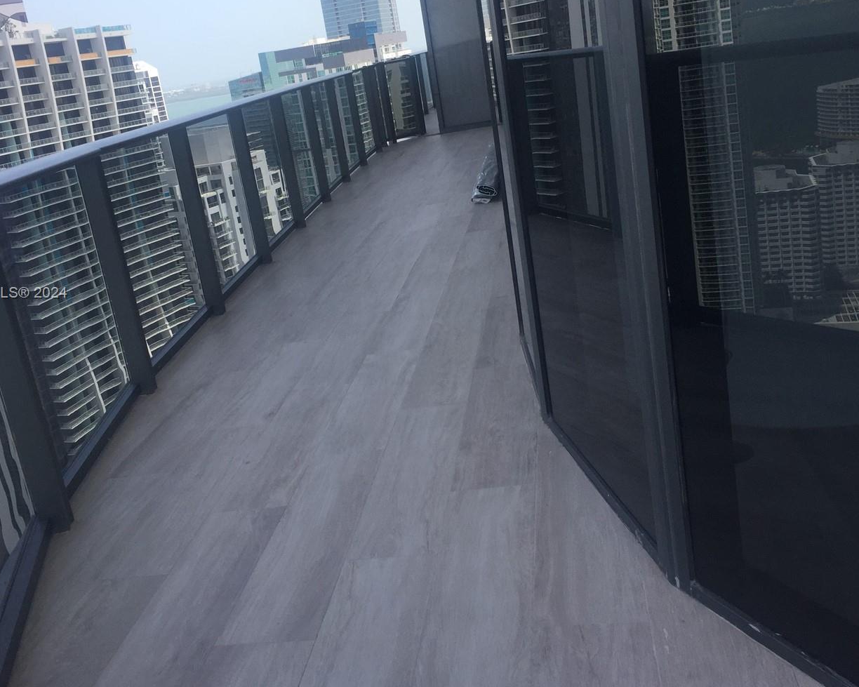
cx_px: 404
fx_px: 941
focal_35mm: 37
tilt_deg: -12.2
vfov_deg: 40.0
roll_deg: +9.3
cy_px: 294
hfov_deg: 49.1
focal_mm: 4.15
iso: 32
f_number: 2.2
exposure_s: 1/842
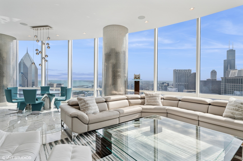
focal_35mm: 18
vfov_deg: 67.3
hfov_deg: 90.0
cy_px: 80
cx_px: 122
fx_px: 121
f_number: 9.5
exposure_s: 1/125
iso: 200
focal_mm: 18
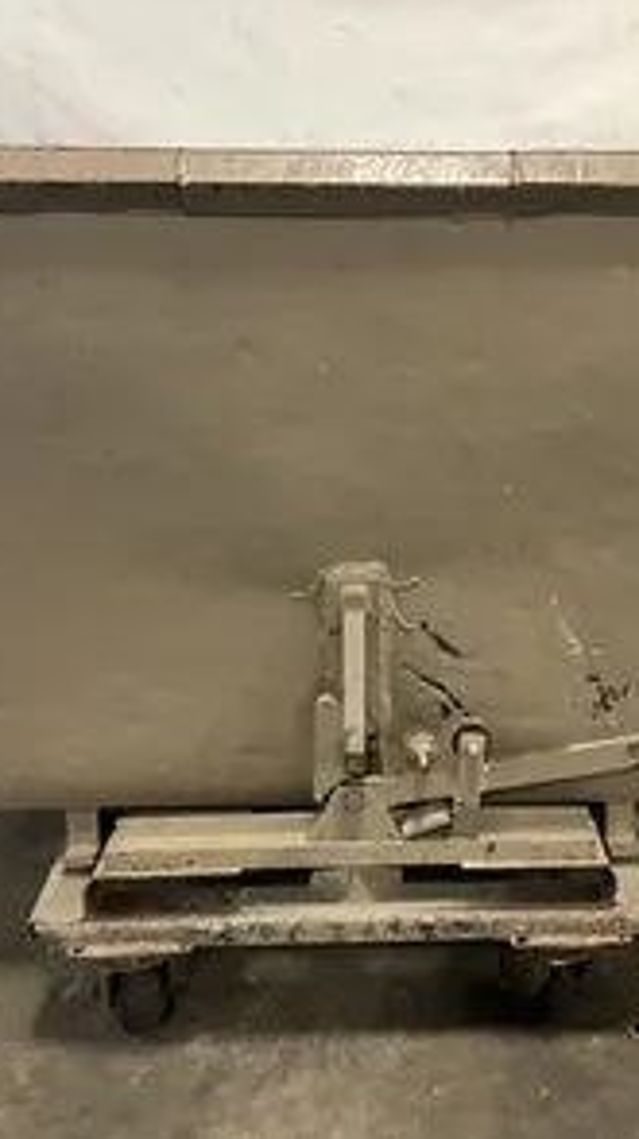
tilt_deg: -19.7
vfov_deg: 47.4
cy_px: 566
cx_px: 438
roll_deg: -0.2
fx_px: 1297
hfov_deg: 27.5
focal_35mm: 43
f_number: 1.8
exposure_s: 1/47
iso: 320
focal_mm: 3
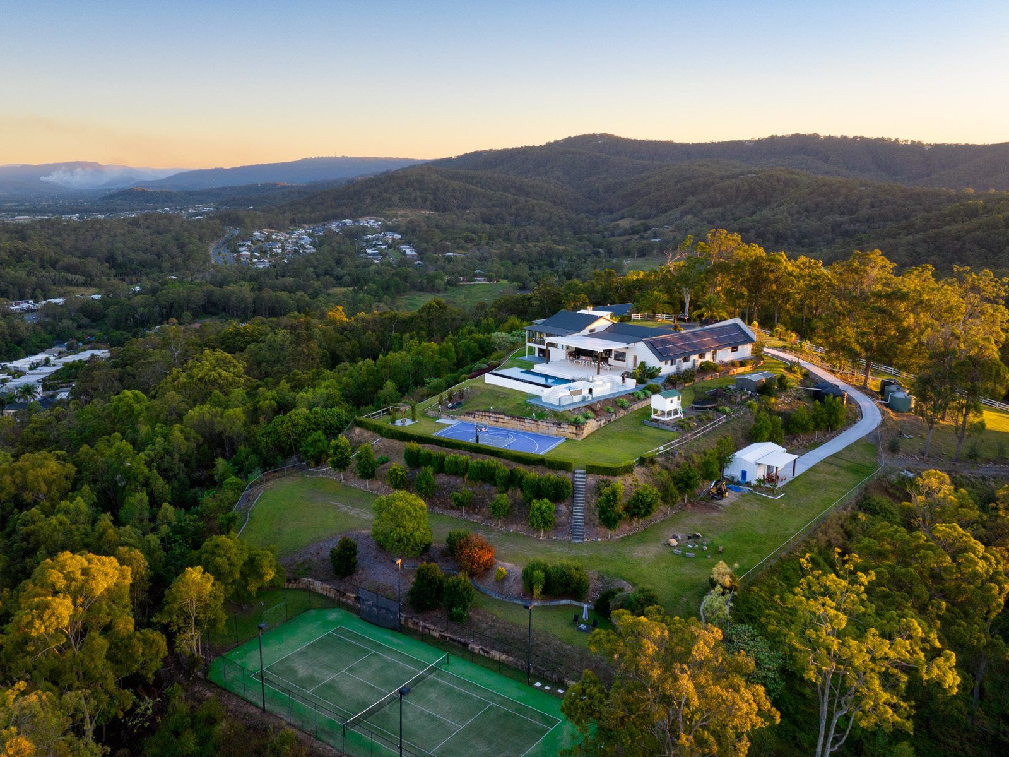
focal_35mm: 30
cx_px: 435
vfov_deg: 46.8
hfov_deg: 59.7
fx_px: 874
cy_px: 382
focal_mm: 12.29
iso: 100
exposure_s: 1/15
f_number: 5.6
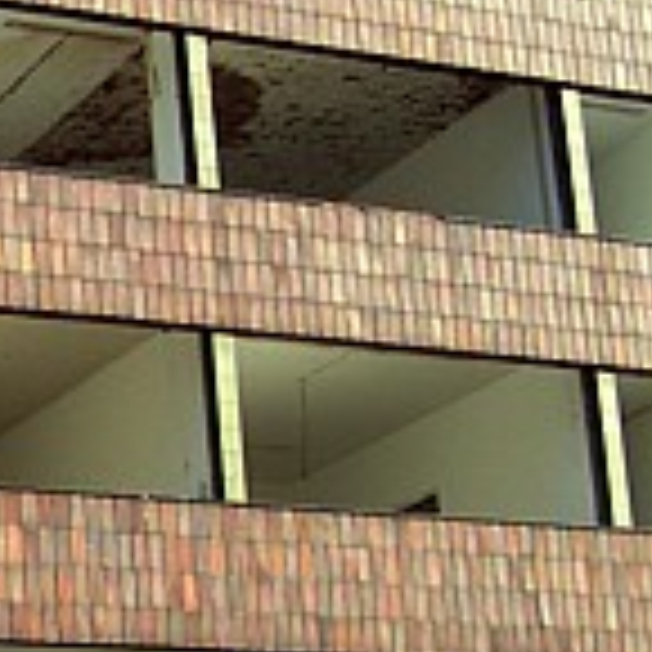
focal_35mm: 116
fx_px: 2472
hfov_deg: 14.4
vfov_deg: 15.0
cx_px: -202
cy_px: 486
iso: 80
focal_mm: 6.3
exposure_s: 1/640
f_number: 2.8
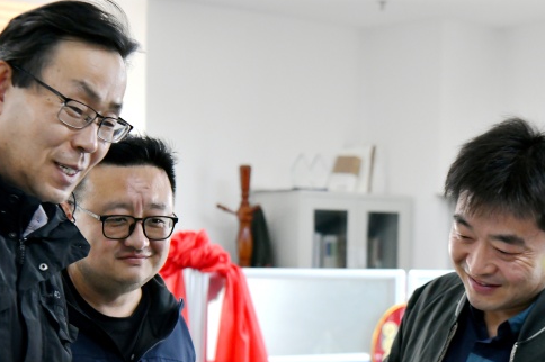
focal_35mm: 86
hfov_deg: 23.6
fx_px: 1301
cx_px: 240
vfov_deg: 15.8
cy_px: 258
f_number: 5
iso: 1600
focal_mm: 52
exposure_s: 1/320
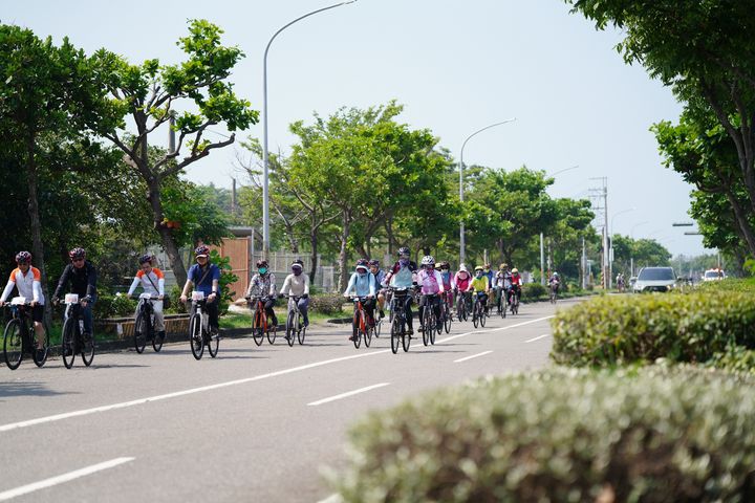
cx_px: 378
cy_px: 252
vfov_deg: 13.8
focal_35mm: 99
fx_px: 2076
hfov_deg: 20.6
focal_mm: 99
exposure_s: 1/3200
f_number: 2.8
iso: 250
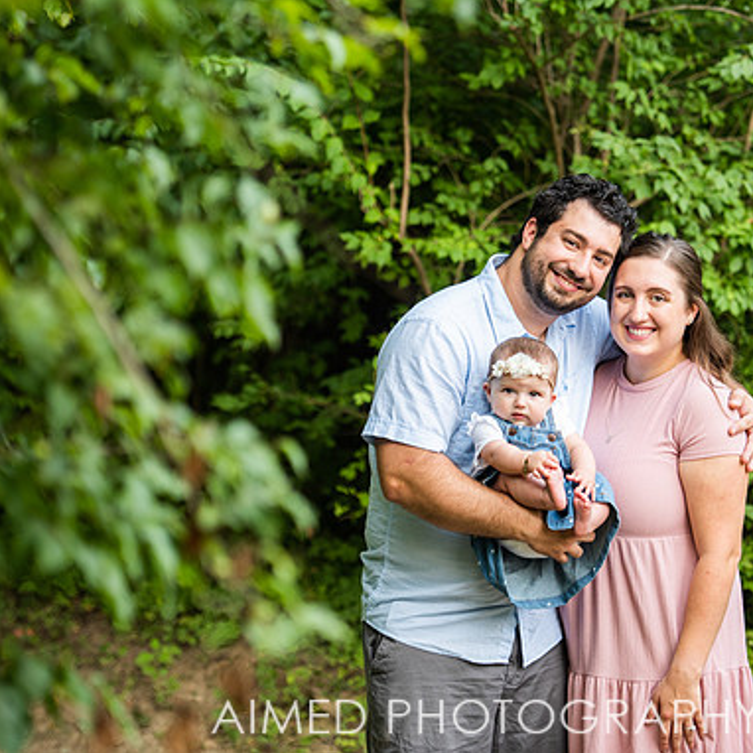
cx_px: 495
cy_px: 372
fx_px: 3224
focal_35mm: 131
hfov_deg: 13.3
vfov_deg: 13.3
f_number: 2.8
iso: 250
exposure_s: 1/200
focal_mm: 100
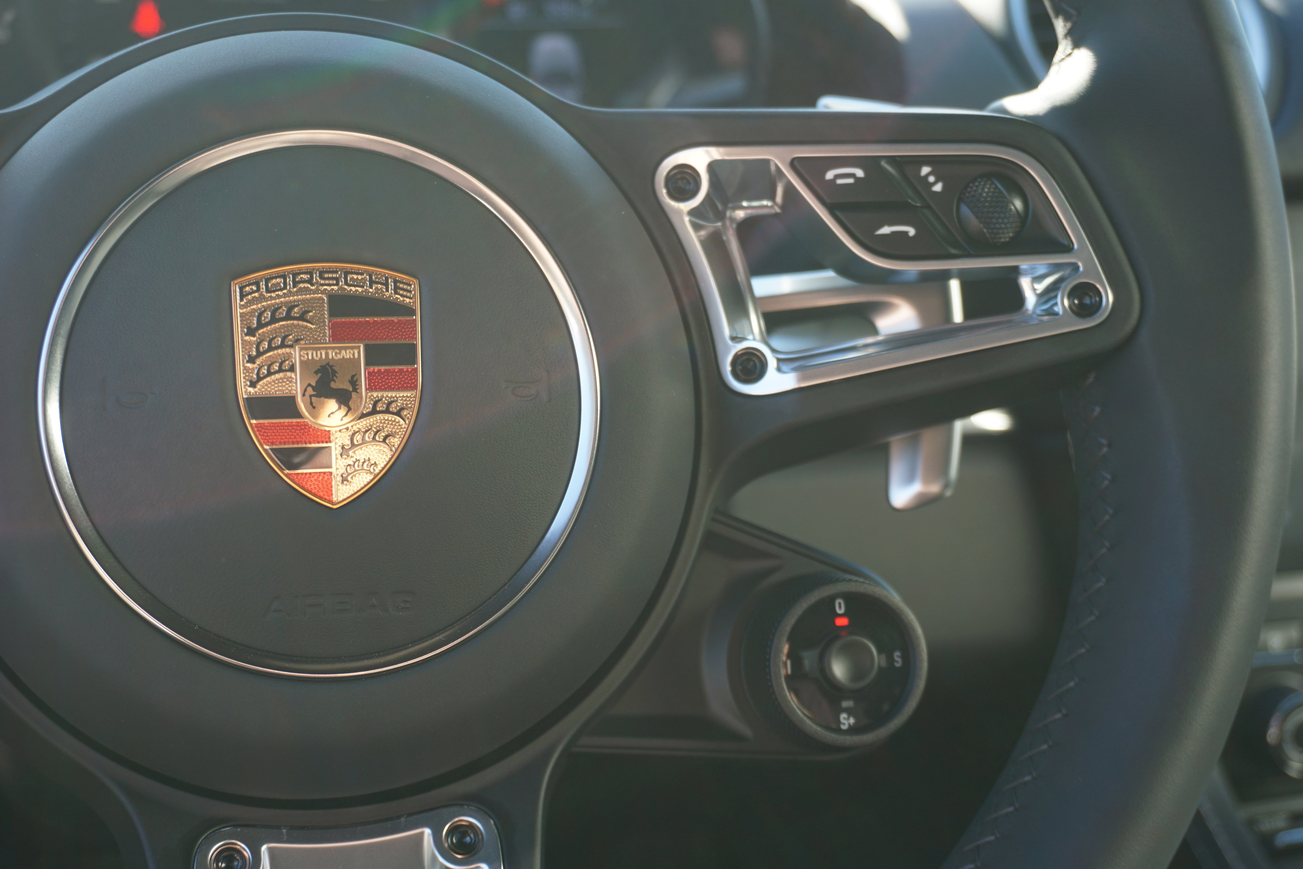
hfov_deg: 40.3
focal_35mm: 49
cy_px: 434
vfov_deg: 27.5
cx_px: 661
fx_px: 1773
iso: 100
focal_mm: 32
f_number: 5
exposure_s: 1/60
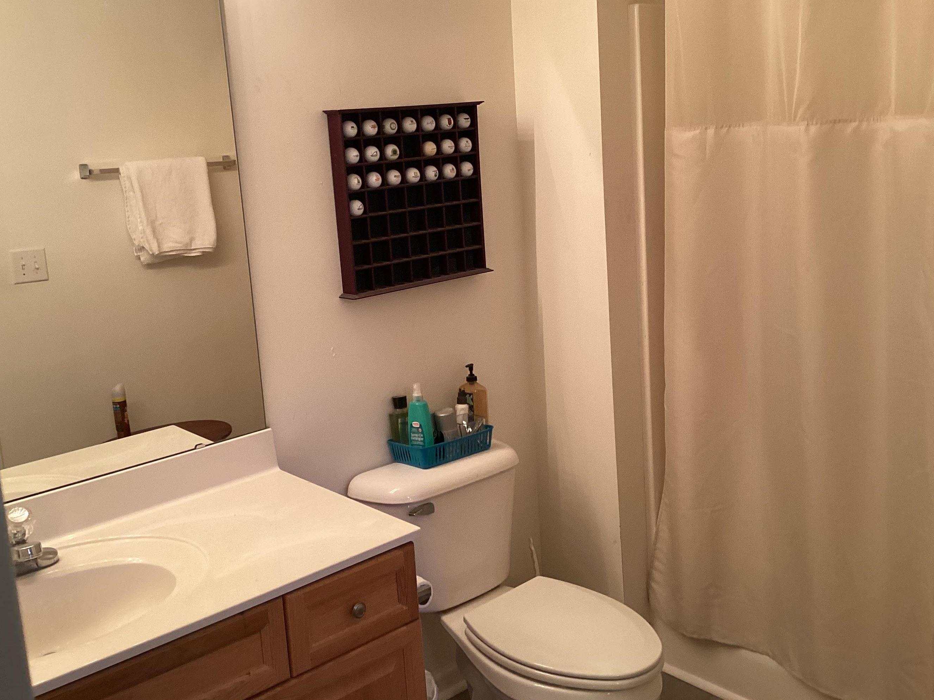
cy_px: 309
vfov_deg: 39.6
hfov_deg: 51.3
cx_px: 417
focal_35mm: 36
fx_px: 971
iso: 160
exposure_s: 1/60
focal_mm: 3.3
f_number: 2.4
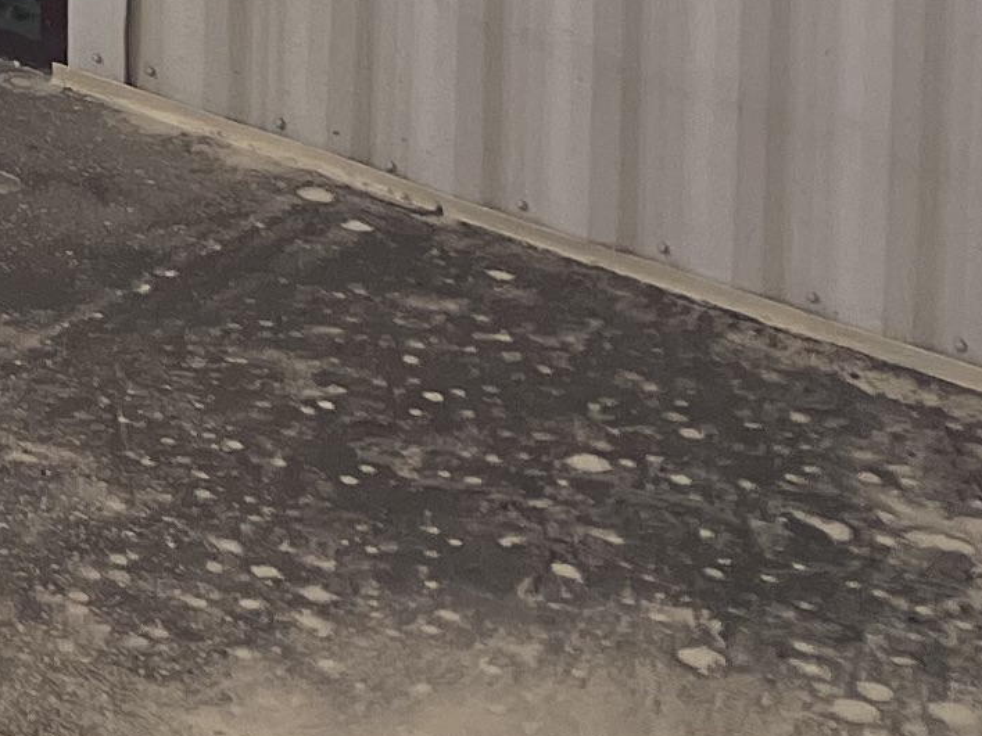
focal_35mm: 148
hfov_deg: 11.0
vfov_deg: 8.8
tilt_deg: -6.3
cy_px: -1207
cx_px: -1449
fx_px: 4199
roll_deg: +0.7
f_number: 1.5
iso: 50
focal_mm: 5.7
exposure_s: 1/397
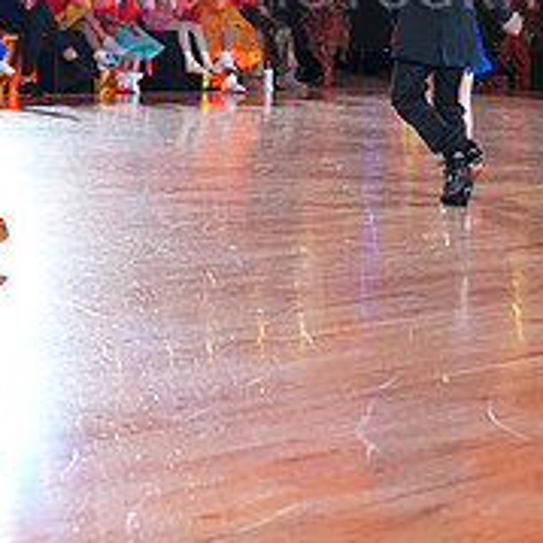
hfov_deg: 13.7
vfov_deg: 13.5
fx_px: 2254
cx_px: 361
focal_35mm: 127
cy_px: -29
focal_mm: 46
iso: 5000
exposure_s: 1/400
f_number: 5
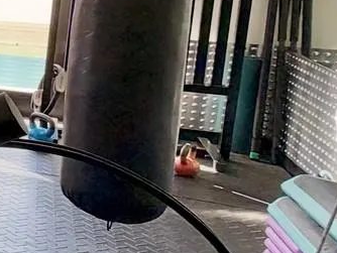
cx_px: -384
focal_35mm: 67
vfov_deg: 21.5
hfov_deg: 17.4
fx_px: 653
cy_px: 25
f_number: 2.2
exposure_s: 1/121
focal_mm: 2.22
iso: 160
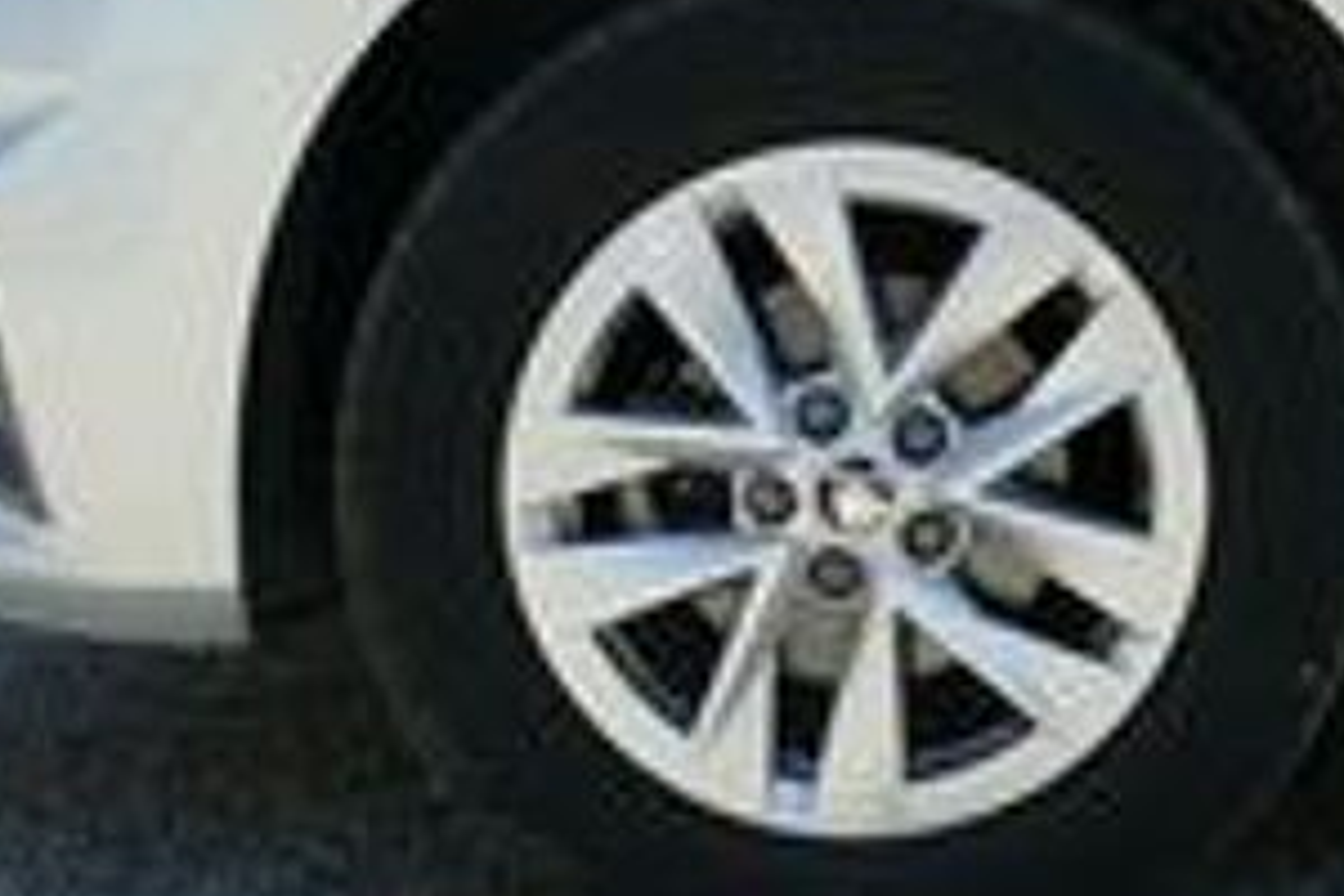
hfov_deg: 19.6
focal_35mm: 104
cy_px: 432
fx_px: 3882
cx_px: 905
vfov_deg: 13.2
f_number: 3.6
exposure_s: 1/500
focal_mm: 23.65
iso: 125
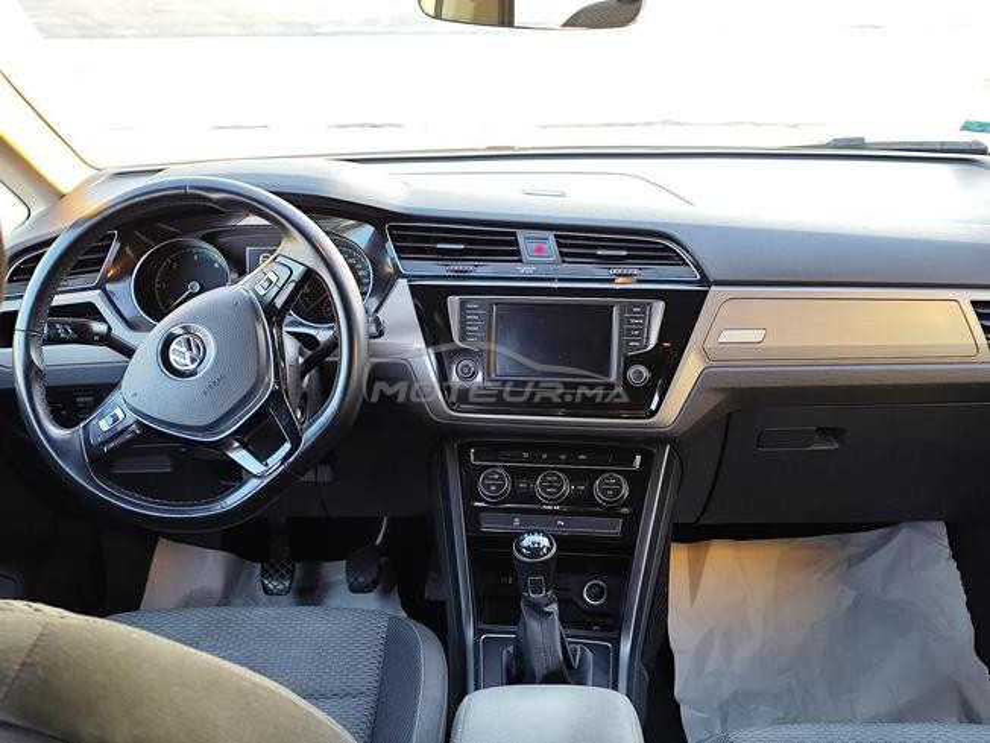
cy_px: 372
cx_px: 495
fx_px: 1115
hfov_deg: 47.9
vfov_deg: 36.8
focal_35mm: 39
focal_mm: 6.19
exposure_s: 1/50
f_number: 1.65
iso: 400
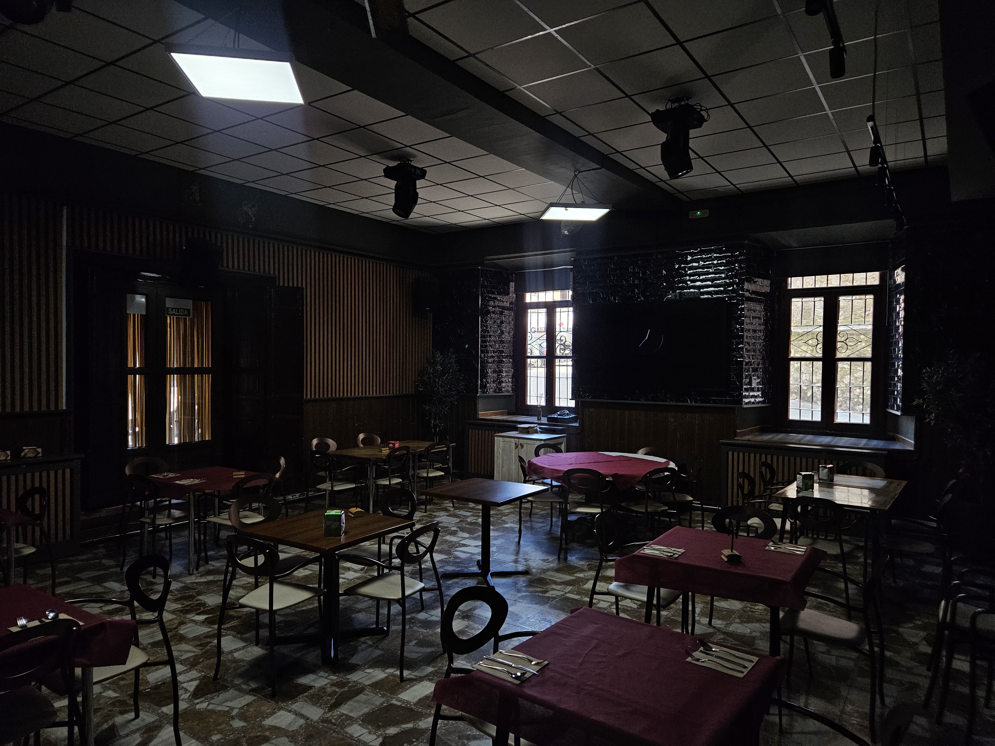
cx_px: 498
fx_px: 661
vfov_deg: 58.9
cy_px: 373
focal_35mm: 23
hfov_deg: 73.9
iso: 320
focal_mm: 5.4
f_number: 1.8
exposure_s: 1/359
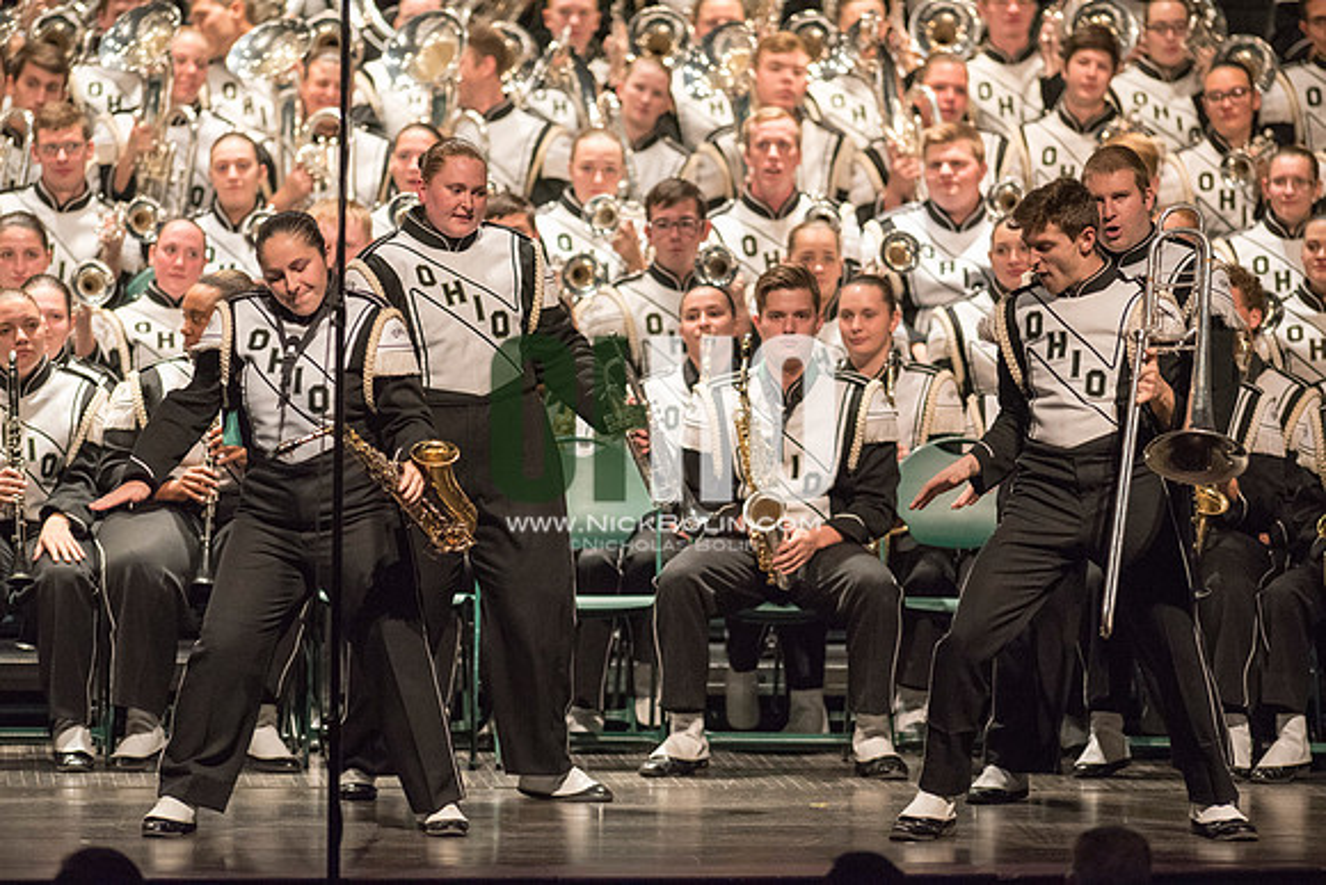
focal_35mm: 300
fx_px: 11052
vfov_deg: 4.6
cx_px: 663
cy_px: 442
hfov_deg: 6.9
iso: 4000
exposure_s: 1/500
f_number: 2.8
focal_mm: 300
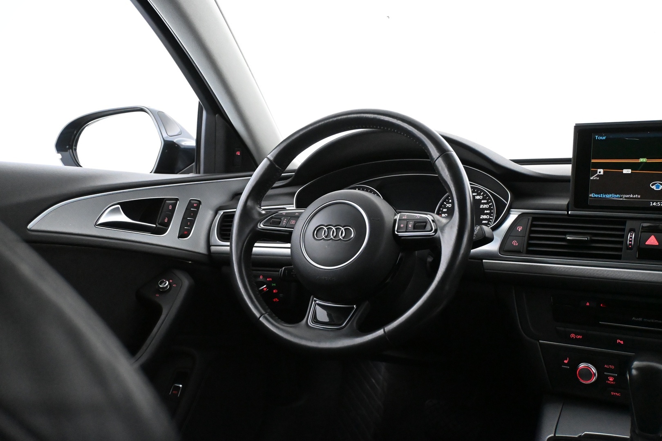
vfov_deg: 40.0
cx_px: 331
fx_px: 607
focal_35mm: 33
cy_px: 220
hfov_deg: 57.2
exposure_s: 1/60
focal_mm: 22
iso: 8000
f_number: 4
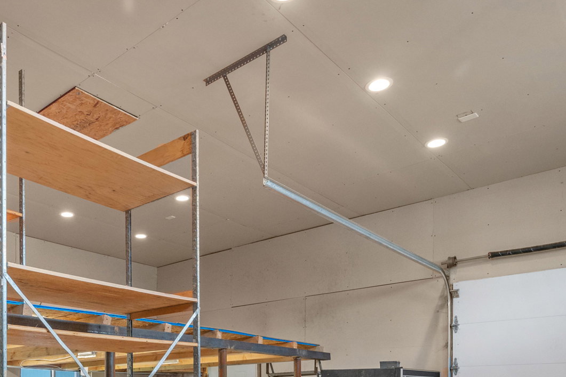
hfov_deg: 55.2
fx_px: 519
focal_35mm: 33
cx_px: 159
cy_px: 404
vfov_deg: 34.9
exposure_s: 1/2
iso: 500
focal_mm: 14
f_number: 8
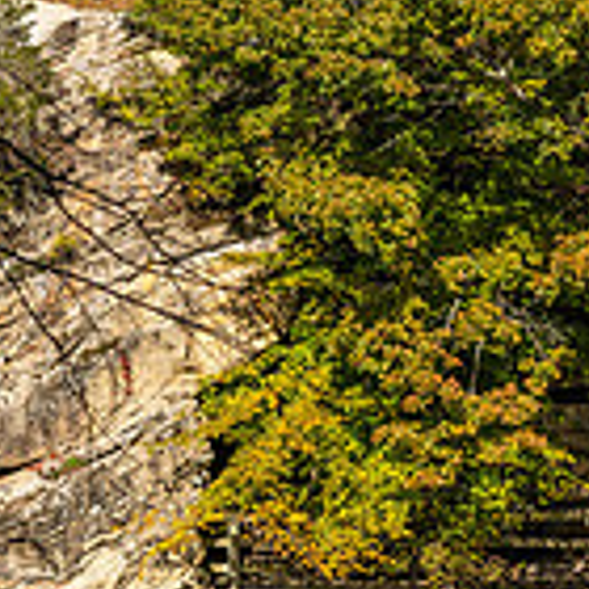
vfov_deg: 8.0
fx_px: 4216
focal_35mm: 219
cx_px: -219
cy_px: 520
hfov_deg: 7.9
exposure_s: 1/160
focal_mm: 62
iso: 72
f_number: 8
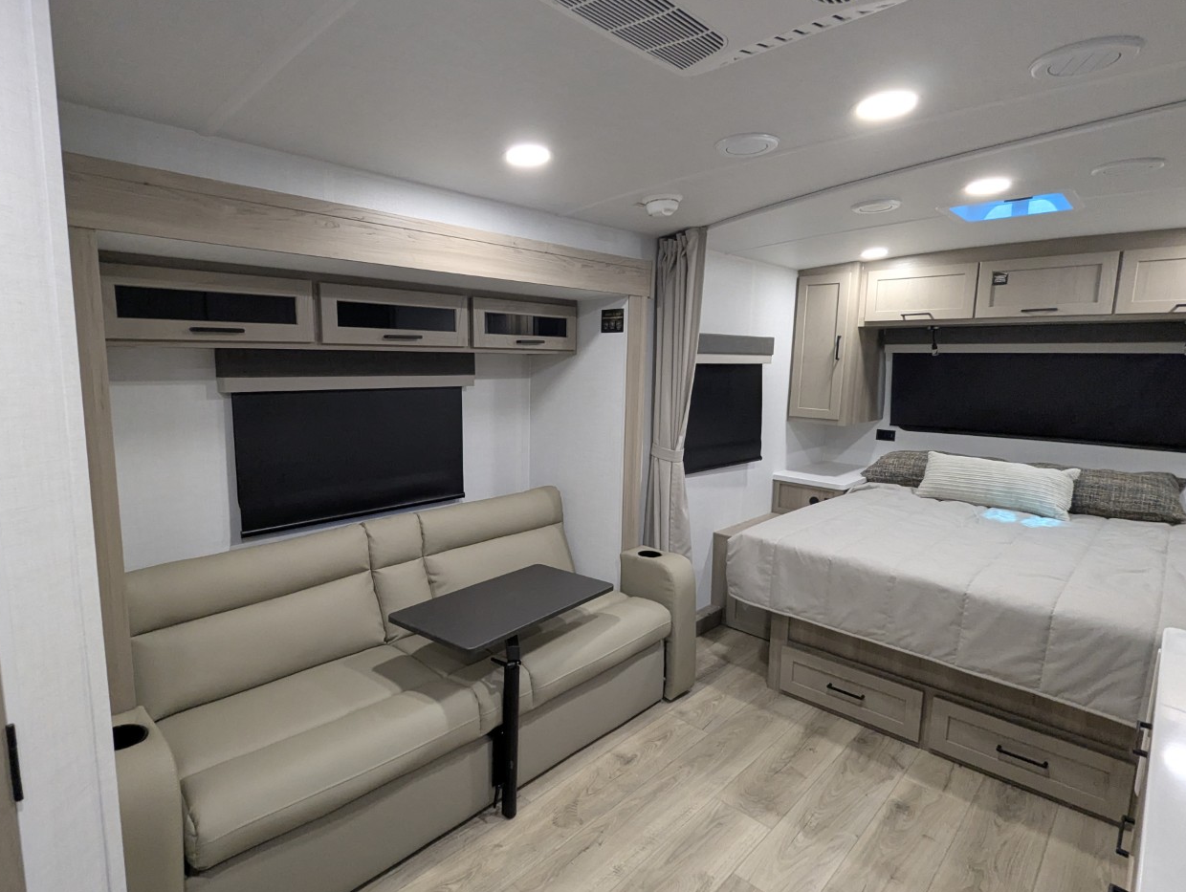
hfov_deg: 87.5
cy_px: 450
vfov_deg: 71.7
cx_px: 546
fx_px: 617
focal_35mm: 18
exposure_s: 1/84.4
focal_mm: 2.35
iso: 336
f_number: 2.2
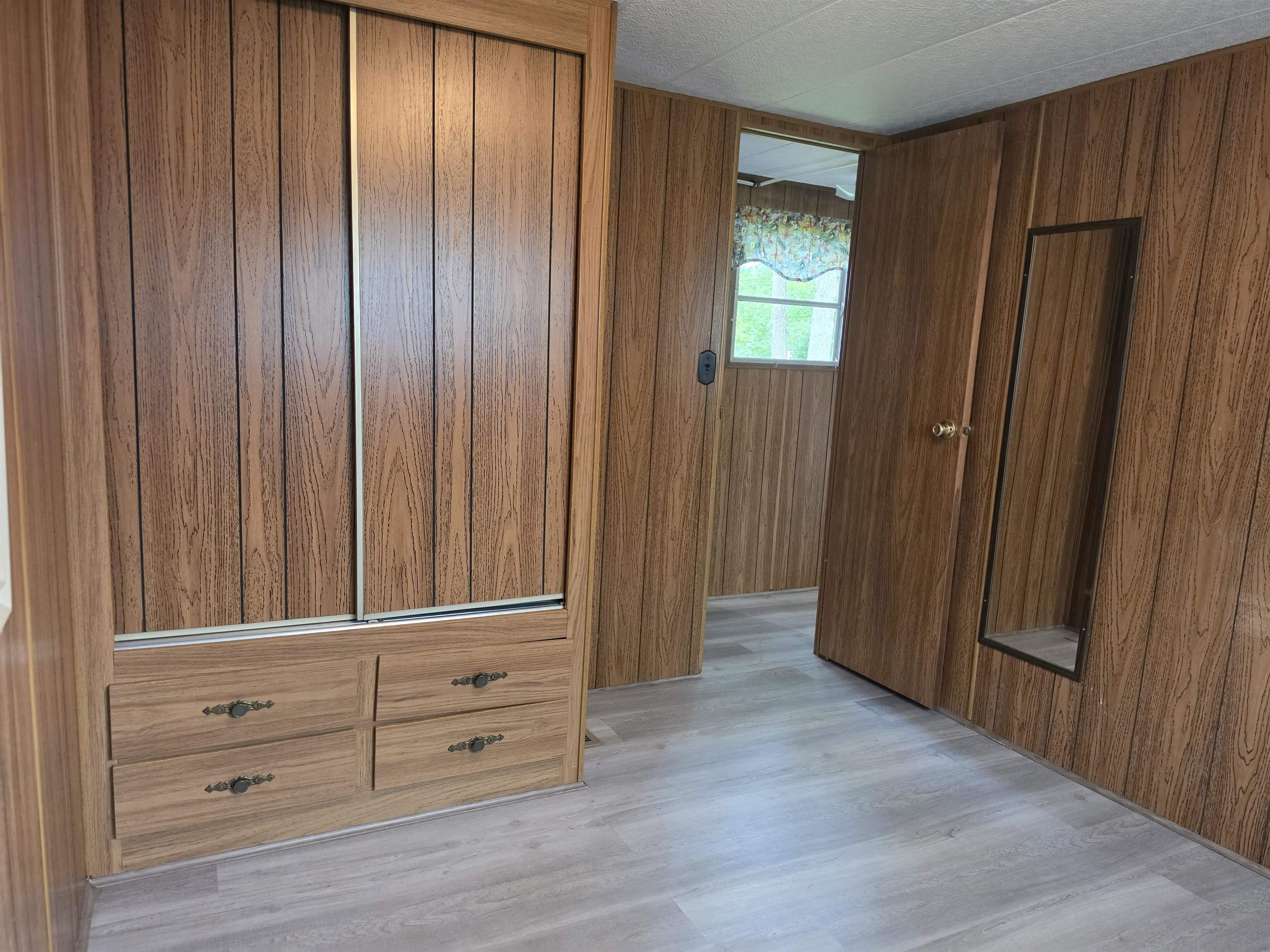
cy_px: 476
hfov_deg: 73.9
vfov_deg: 58.9
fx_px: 844
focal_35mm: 23
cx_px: 635
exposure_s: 1/120
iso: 500
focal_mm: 6.5
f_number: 1.4
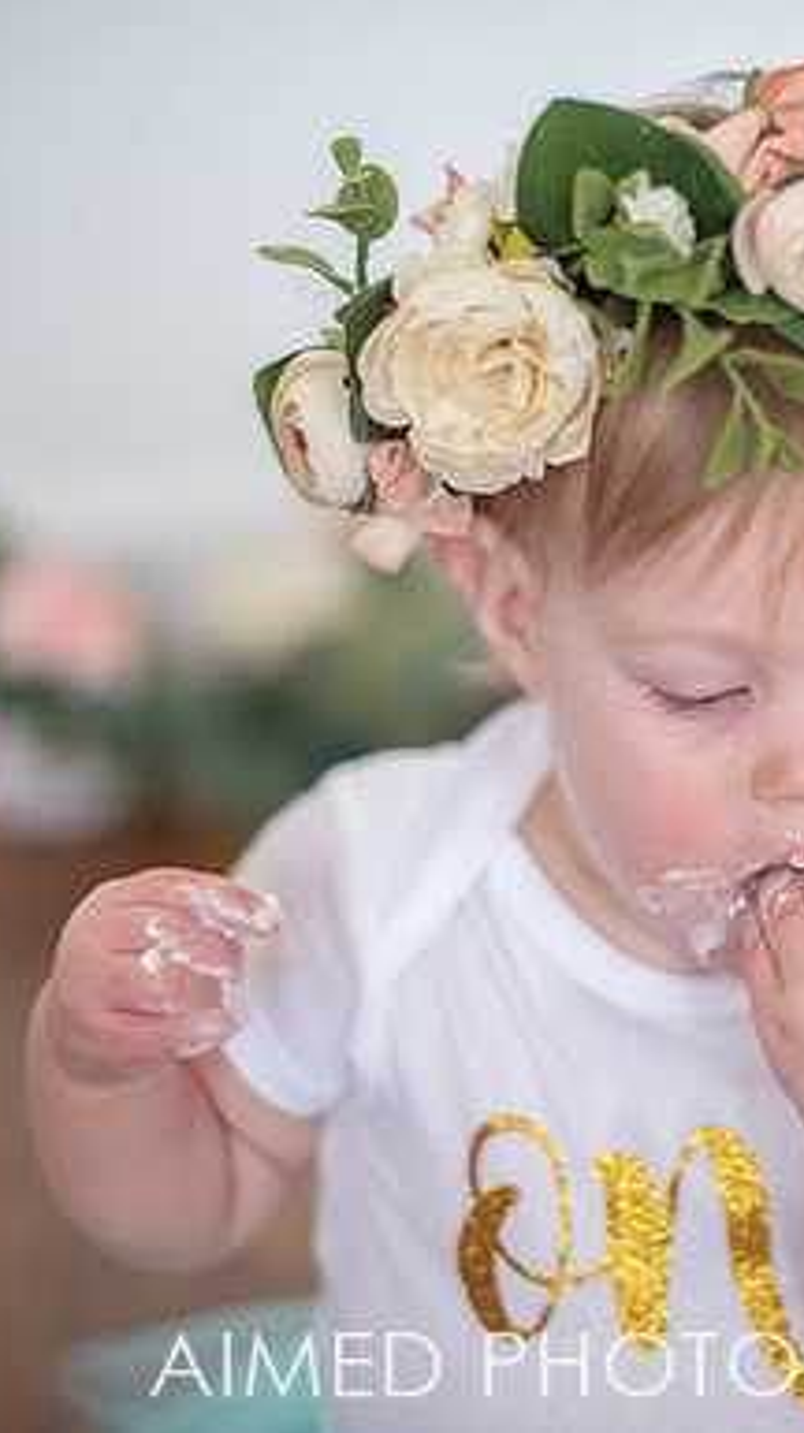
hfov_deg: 15.1
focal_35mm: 79
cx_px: 674
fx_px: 3000
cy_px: 716
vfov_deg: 26.9
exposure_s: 1/320
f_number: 1.4
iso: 200
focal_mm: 50
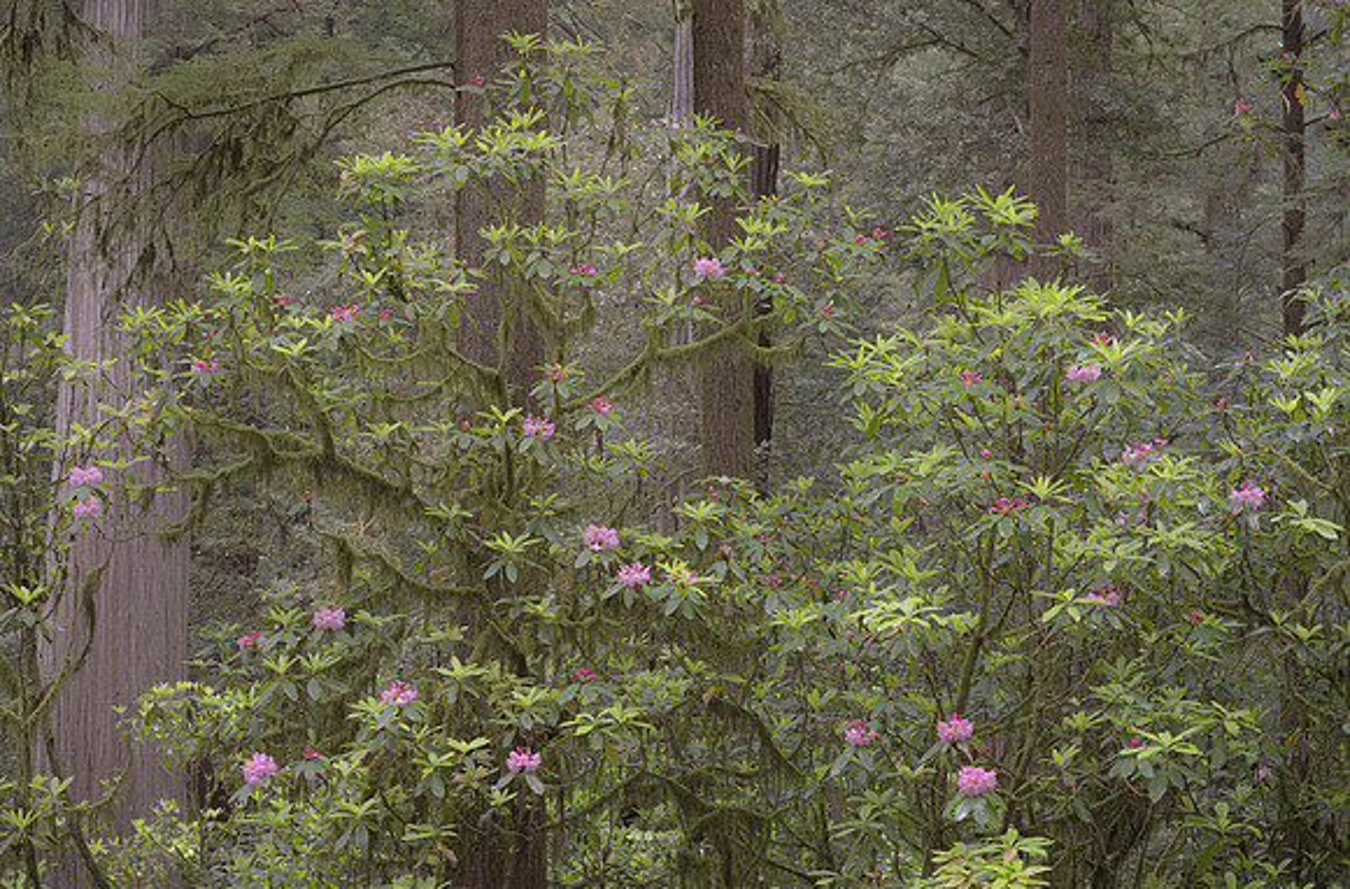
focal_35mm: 76
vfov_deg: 17.7
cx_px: 627
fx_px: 2852
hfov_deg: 26.6
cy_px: 407
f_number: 13
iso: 400
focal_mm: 71
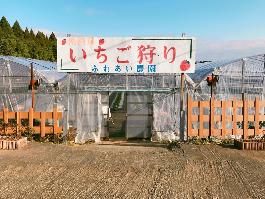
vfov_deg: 49.7
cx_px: 132
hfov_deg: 63.4
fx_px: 214
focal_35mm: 28
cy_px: 100
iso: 20
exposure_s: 1/2519
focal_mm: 3.99
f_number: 1.8
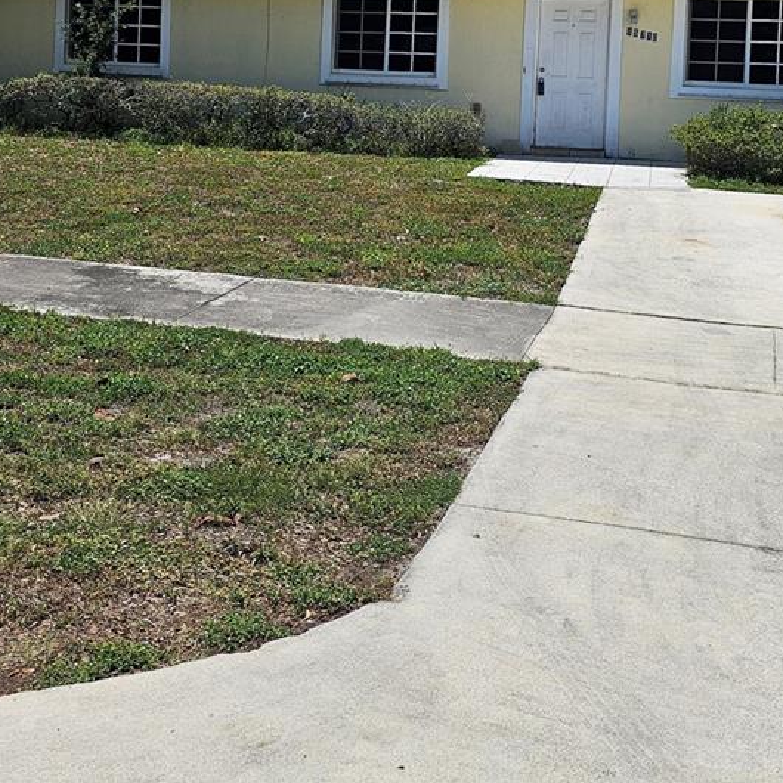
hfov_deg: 36.8
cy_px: 89
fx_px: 1177
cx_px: 358
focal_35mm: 46
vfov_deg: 34.8
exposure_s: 1/1672
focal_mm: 6.3
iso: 12
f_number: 1.7
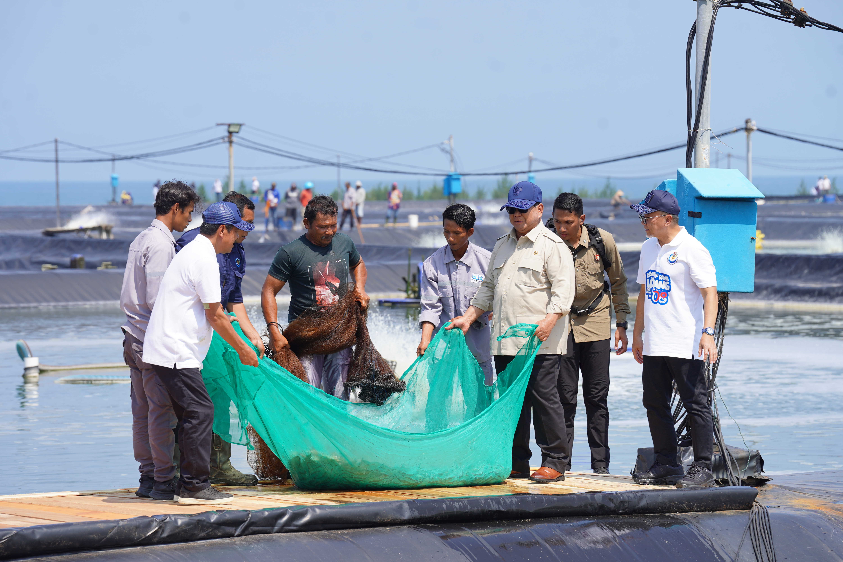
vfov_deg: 8.7
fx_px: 3700
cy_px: 281
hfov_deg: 13.0
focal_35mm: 158
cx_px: 422
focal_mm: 158
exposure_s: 1/400
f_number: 6.3
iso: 100
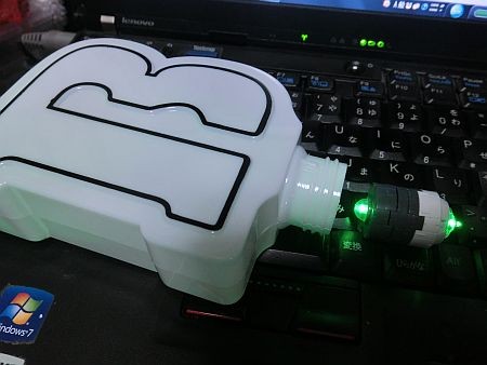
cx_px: 244
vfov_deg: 49.8
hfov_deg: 63.4
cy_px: 182
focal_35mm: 28
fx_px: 394
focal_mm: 5
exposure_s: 1/60
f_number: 3
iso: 400
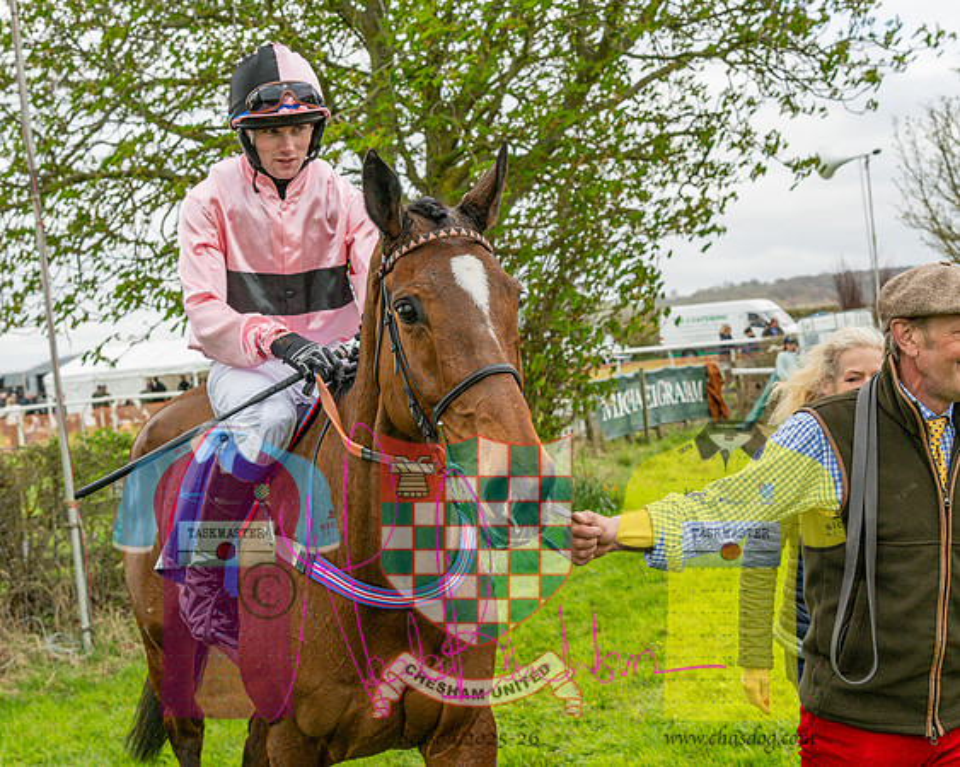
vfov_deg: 26.0
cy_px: 384
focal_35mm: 59
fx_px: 1664
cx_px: 480
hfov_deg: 32.2
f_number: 5
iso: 400
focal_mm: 35
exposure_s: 1/800
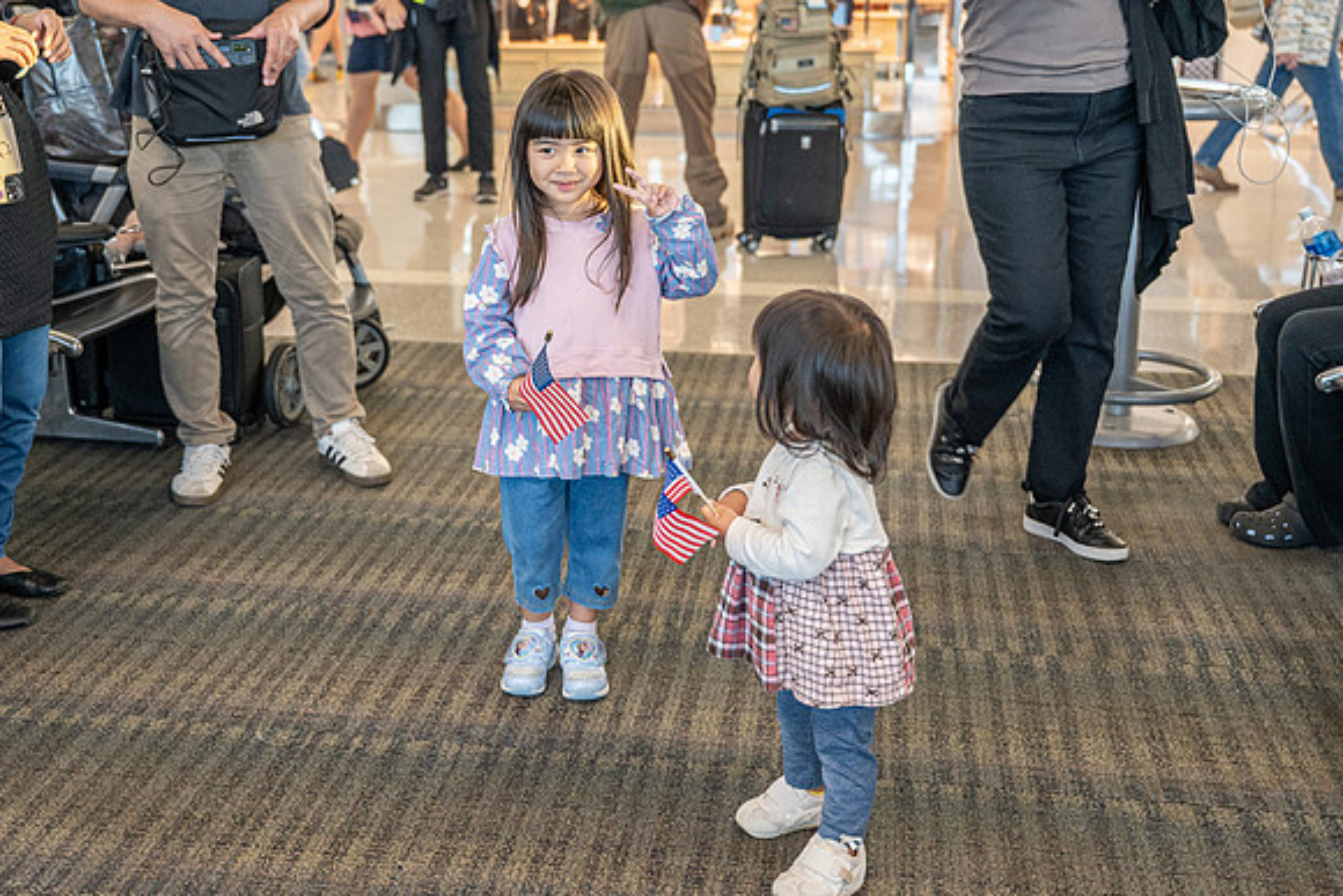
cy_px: 319
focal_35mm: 45
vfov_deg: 29.5
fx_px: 1694
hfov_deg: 43.1
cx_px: 567
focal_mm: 35
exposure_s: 1/200
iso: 1400
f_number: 2.8
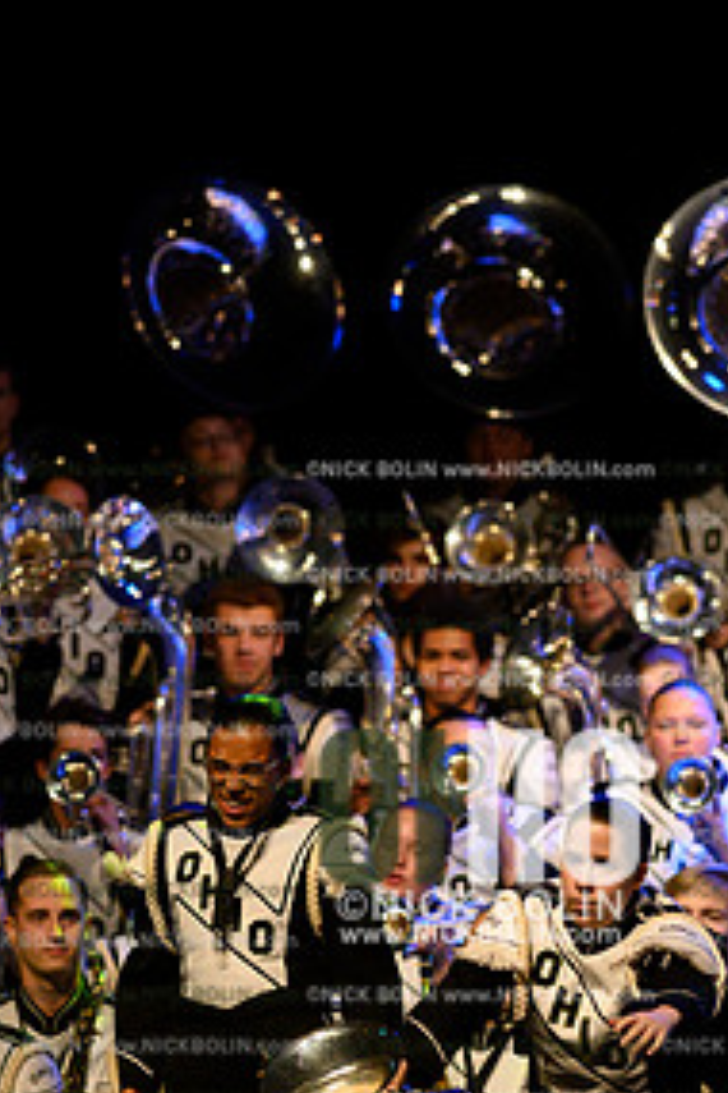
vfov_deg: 4.4
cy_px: 836
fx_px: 14347
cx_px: 479
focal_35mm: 473
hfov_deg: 2.9
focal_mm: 300
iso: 6400
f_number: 4
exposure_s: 1/500
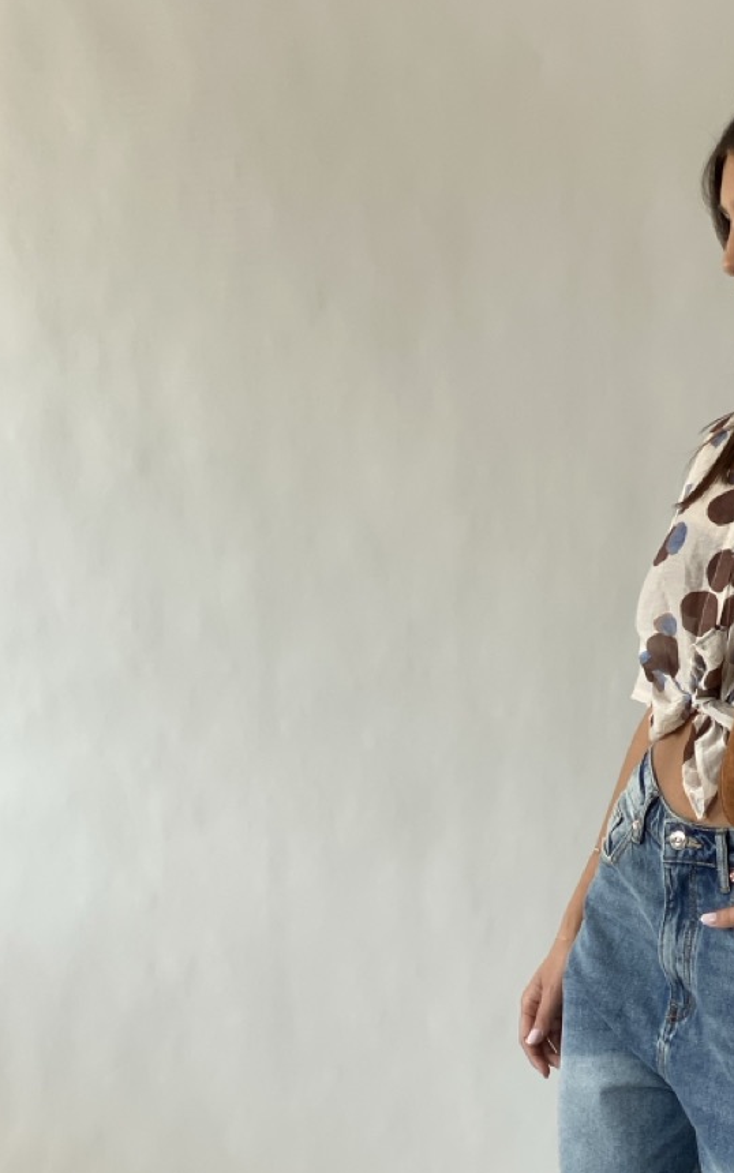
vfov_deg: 25.0
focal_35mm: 82
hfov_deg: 15.9
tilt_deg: -9.5
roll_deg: +1.3
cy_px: 843
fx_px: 2623
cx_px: 555
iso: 50
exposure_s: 1/100
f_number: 2
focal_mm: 6
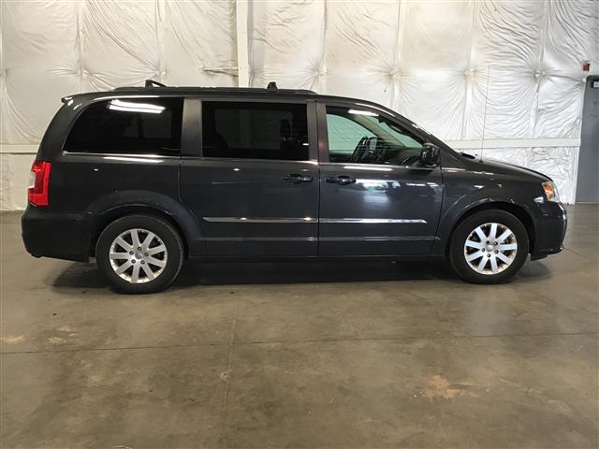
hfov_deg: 58.4
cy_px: 224
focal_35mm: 31
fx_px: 536
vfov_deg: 45.4
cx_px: 300
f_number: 2.4
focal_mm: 3.3
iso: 64
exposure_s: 1/30
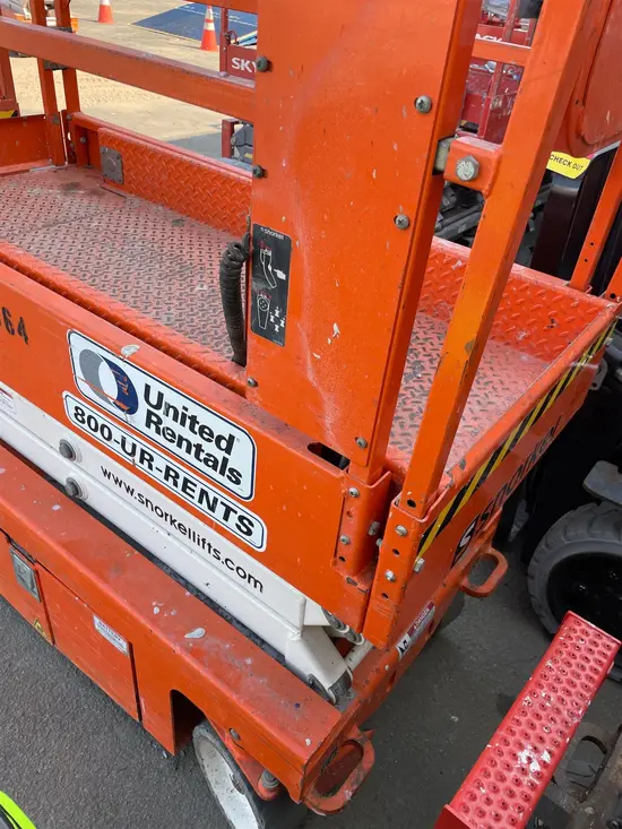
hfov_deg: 53.1
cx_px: 311
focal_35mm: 26
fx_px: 623
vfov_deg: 67.3
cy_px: 414
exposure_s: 1/392
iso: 32
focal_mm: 4.2
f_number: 1.6
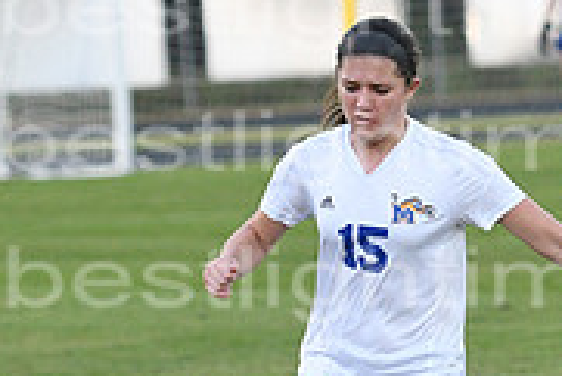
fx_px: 8421
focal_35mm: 539
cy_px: 353
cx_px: 416
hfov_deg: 3.8
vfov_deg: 2.6
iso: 1250
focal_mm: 112
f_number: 2.8
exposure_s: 1/800
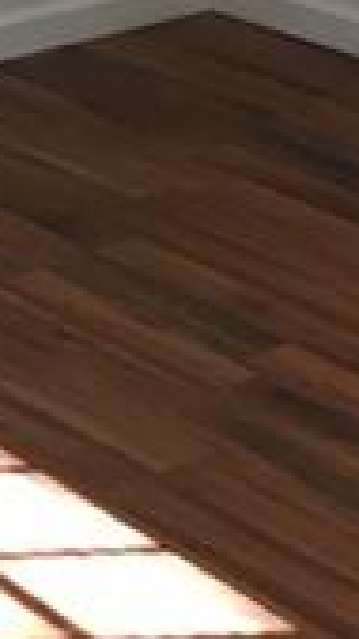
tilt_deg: -7.4
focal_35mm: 144
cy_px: -310
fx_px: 2438
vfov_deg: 14.0
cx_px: -87
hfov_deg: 8.3
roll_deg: -0.9
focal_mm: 4.15
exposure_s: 1/30
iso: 80
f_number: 2.2
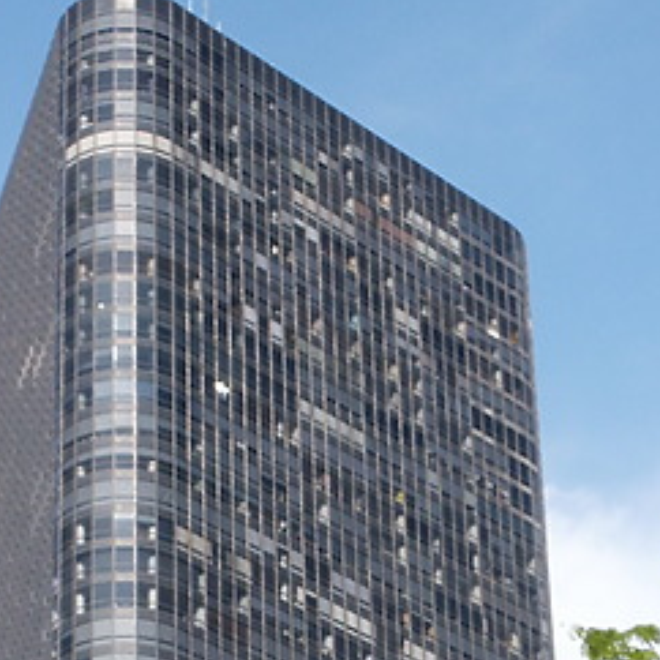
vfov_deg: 12.6
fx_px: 2934
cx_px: 226
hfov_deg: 12.8
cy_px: 704
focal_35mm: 136
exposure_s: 1/125
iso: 64
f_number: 8
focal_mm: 12.93
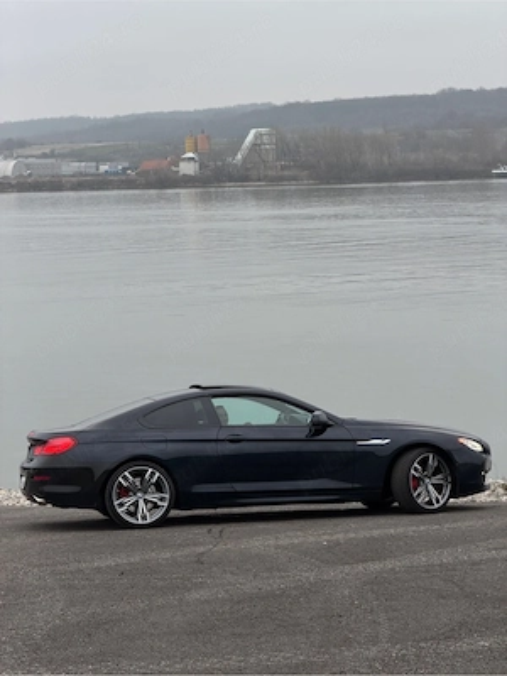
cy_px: 338
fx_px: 1953
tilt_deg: -4.2
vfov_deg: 19.6
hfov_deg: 14.8
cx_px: 254
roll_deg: +1.6
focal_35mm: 100
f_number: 2.8
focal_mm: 16.89
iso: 160
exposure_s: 1/121
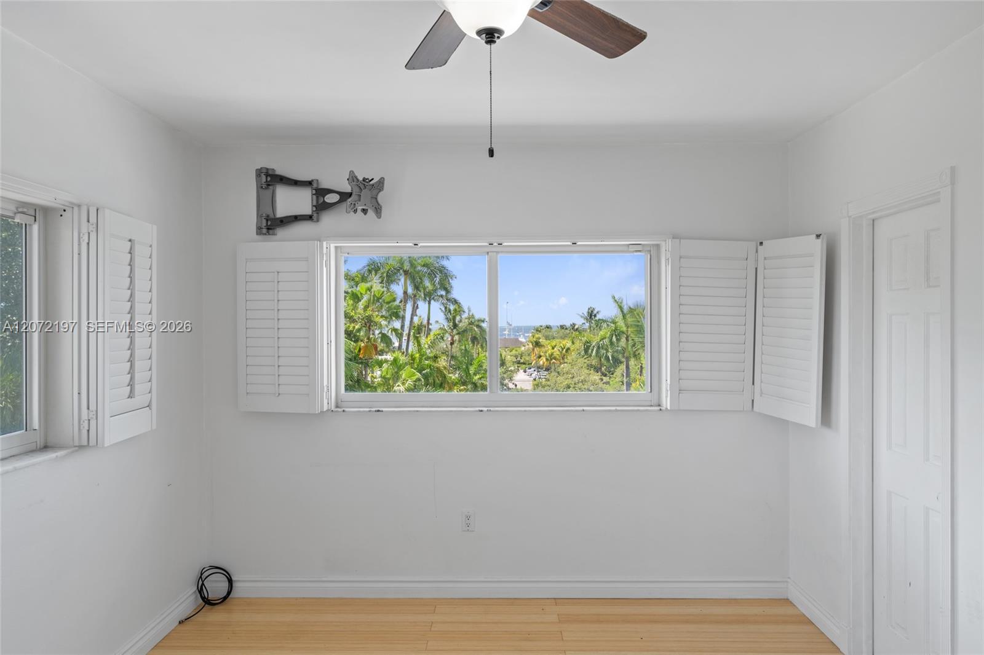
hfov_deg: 73.8
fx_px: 656
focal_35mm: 24
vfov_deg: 53.1
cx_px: 492
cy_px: 328
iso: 100
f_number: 9
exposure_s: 1/4
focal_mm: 24
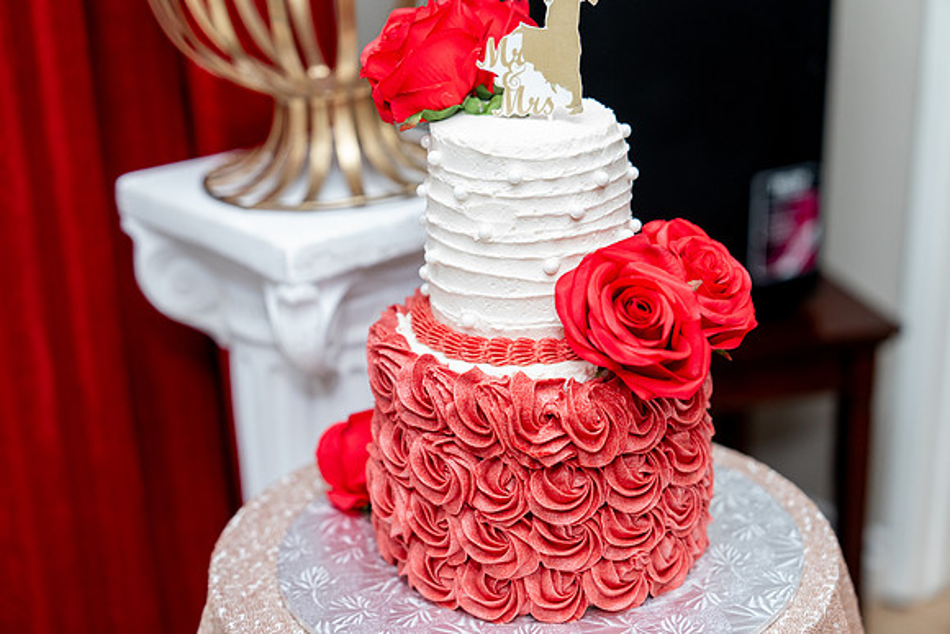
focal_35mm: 60
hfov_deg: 33.4
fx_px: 1584
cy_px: 317
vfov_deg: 22.6
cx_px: 475
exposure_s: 1/160
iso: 1600
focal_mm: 60
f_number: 2.8
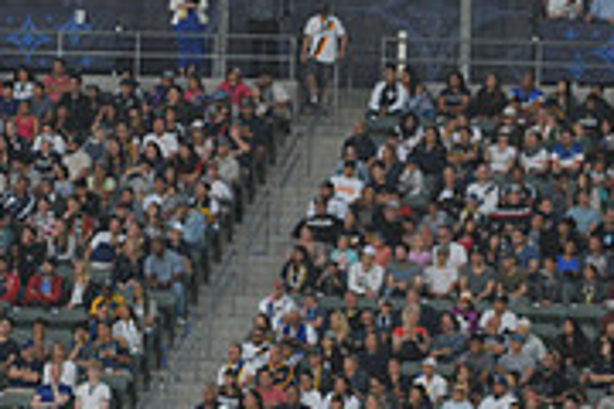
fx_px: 7146
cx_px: 314
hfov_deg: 4.9
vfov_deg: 3.3
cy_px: 262
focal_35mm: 419
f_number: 2.8
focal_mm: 130
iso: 1250
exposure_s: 1/1000
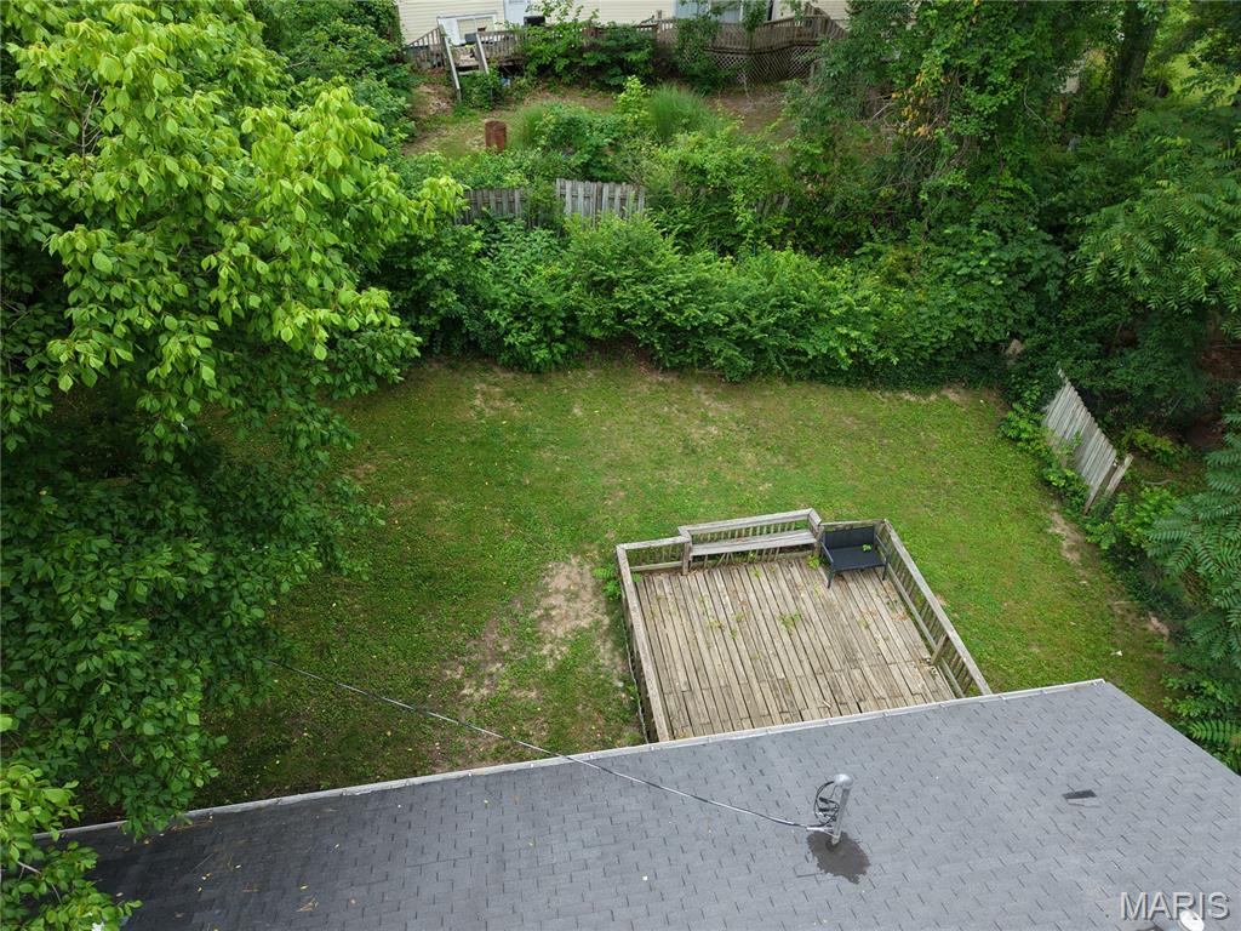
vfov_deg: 56.8
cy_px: 466
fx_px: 860
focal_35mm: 24
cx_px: 620
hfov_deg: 71.6
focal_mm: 8.67
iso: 100
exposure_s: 1/30
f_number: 1.8
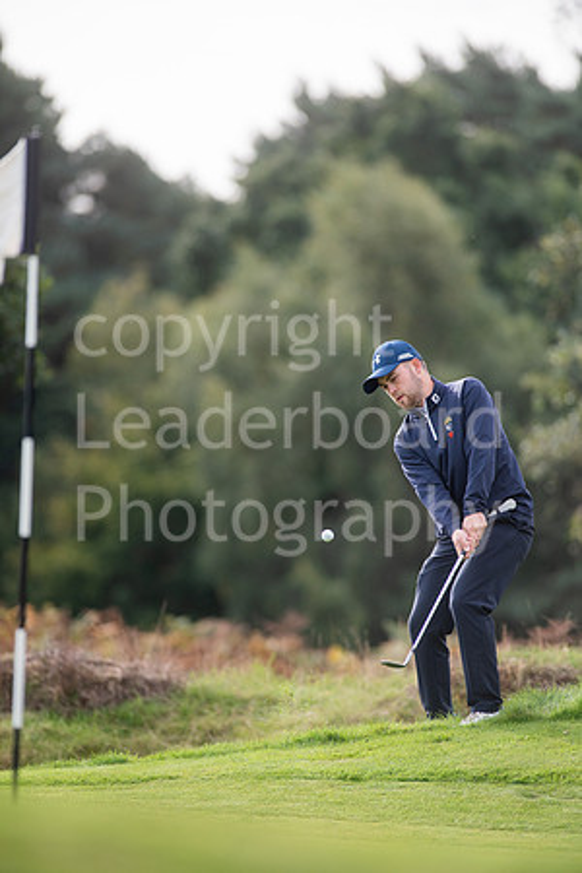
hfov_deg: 4.6
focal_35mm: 300
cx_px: 291
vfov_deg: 6.9
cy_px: 436
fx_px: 7274
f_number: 4
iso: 400
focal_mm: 300
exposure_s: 1/2500
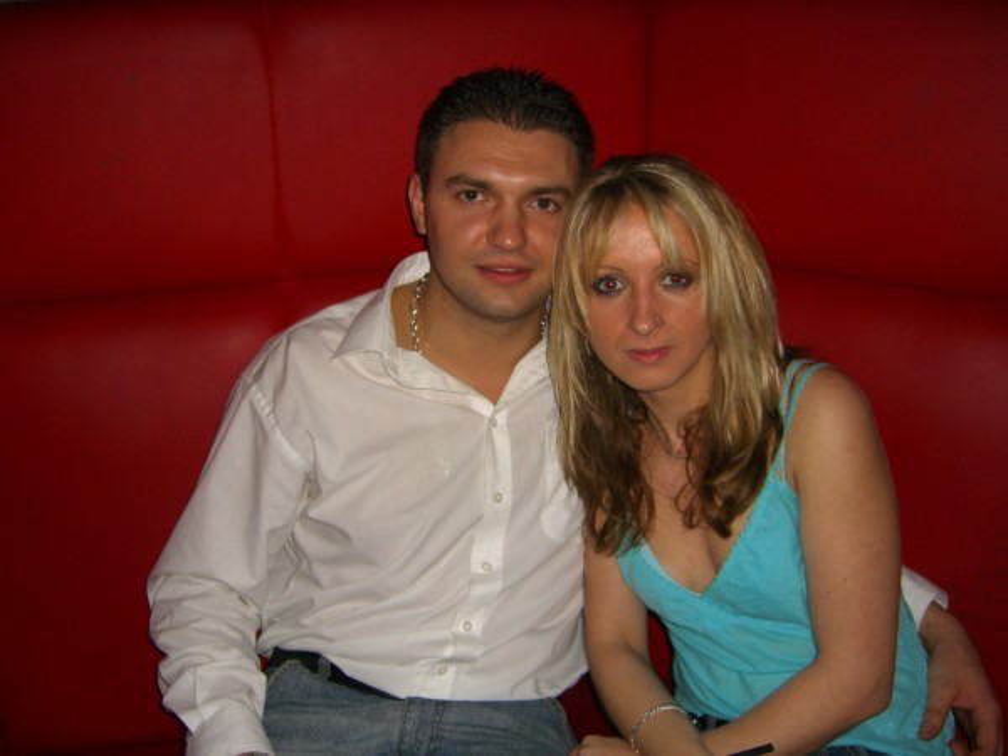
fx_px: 1107
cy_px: 378
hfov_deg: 49.0
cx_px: 504
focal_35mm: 38
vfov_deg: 37.7
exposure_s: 1/60
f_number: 2.8
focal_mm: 7.9
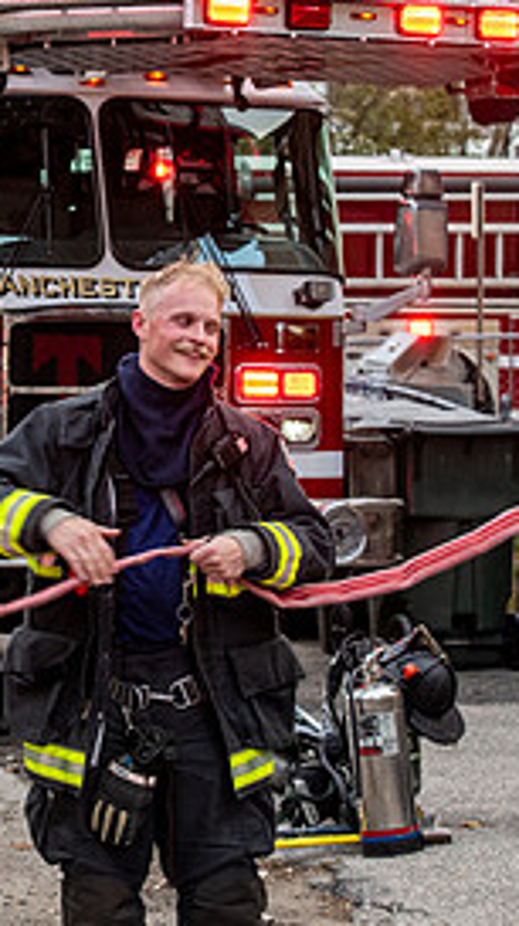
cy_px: 303
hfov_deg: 6.8
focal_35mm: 178
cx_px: -62
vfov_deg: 12.1
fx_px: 4367
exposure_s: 1/125
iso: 640
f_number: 5
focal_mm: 70
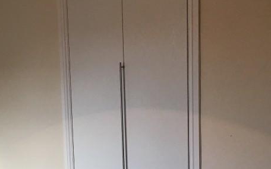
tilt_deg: -8.5
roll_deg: +2.0
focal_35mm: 69
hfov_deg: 29.5
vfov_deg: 18.8
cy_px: 118
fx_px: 510
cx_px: 84
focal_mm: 4.15
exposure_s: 1/33
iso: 64
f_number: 2.2
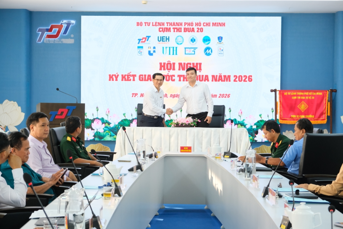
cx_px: 172
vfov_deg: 16.5
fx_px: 791
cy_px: 114
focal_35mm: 83
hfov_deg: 24.5
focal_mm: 55
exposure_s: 1/125
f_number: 6.4
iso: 3200
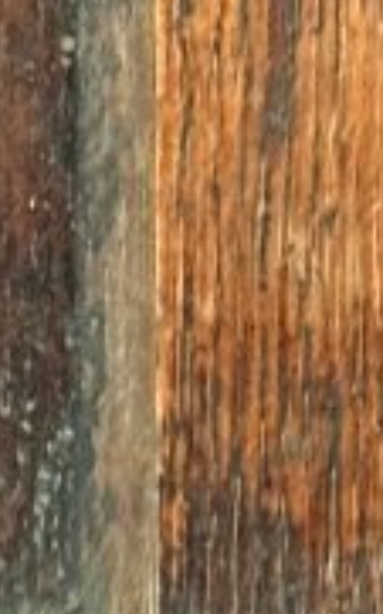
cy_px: 81
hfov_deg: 3.8
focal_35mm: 337
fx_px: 5633
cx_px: -430
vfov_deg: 6.2
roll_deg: +0.2
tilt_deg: -5.4
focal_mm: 6.76
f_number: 1.78
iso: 400
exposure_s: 1/25
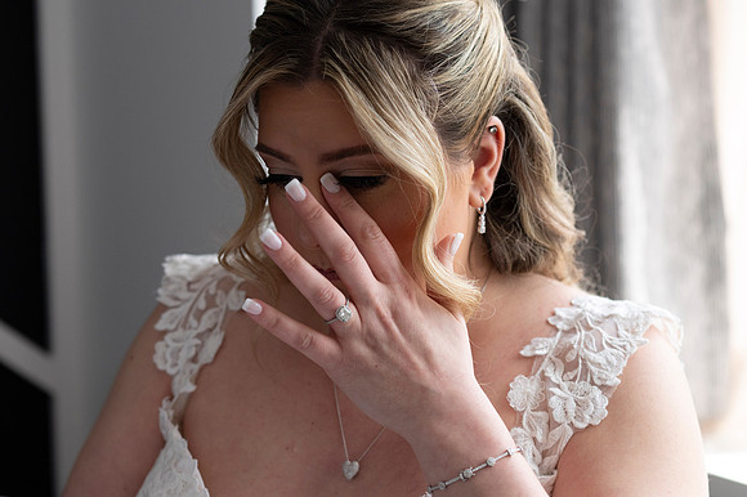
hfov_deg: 23.9
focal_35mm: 85
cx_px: 374
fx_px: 1763
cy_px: 248
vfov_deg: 16.1
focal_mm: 85
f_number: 4
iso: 1600
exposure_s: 1/800
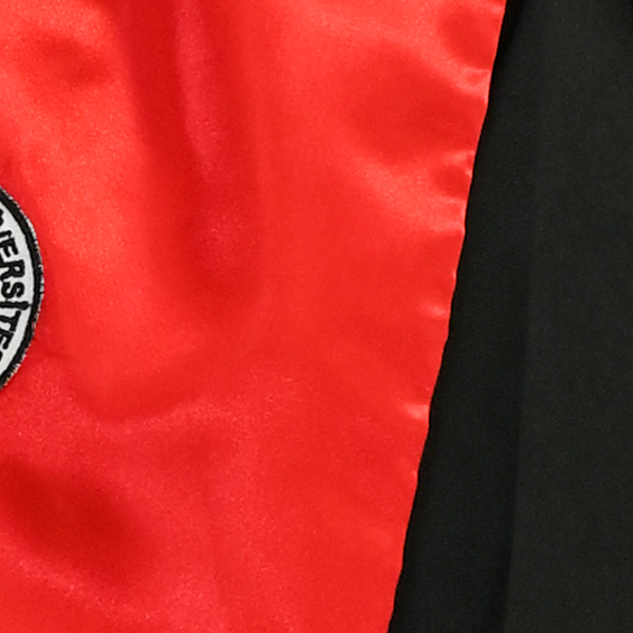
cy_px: 39
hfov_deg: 3.8
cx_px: -439
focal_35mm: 455
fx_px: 9413
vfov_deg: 3.8
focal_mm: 50
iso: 560
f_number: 4
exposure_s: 1/60
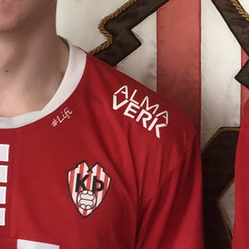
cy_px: 12
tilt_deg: +1.7
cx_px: 205
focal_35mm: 197
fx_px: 1603
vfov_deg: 8.8
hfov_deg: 8.9
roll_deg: +0.0
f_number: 2.4
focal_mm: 6
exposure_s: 1/40
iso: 100
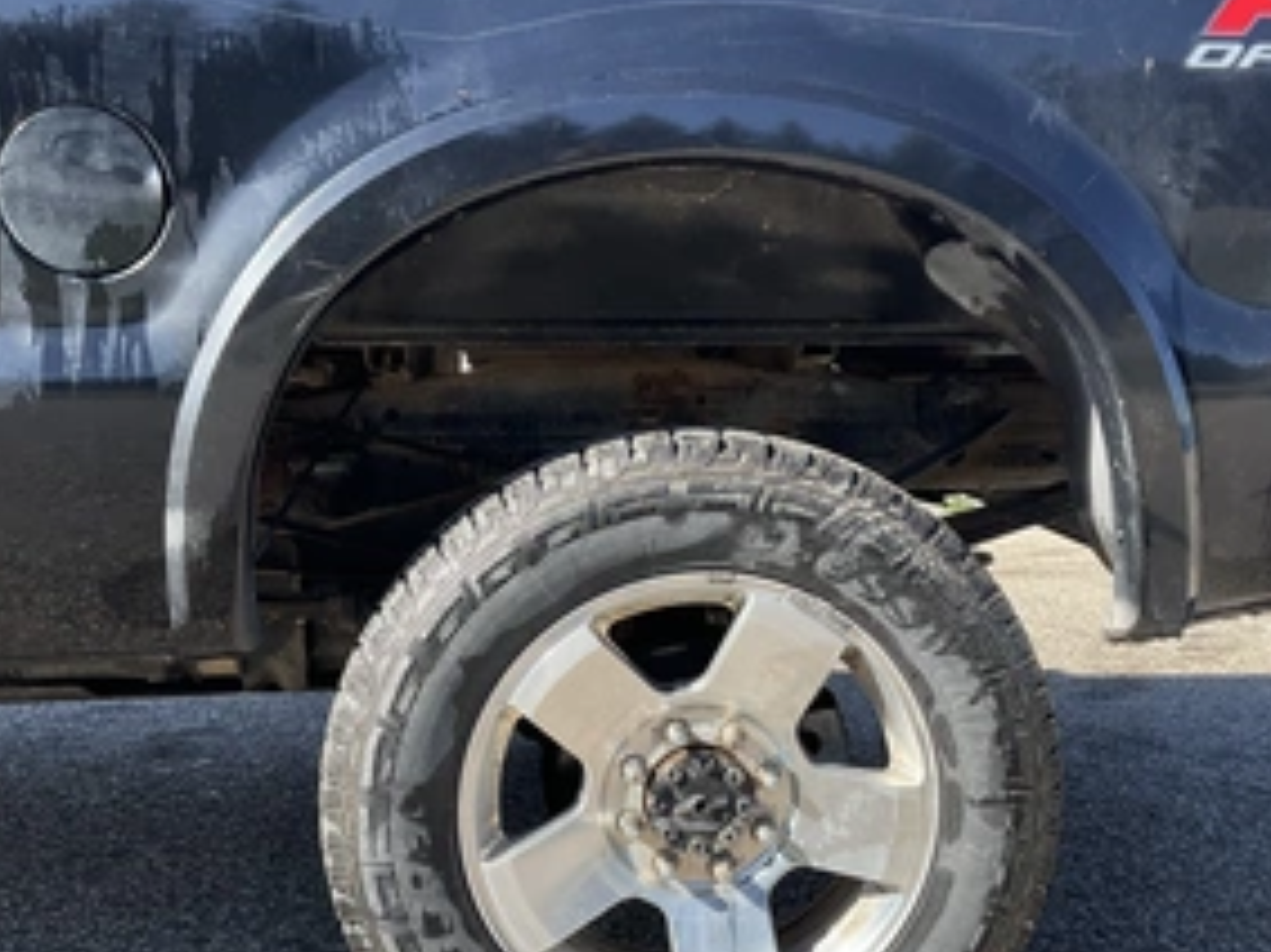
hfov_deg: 45.7
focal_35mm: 41
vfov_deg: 34.9
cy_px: 611
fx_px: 1505
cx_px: 723
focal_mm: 3
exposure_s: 1/683
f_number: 1.8
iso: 25
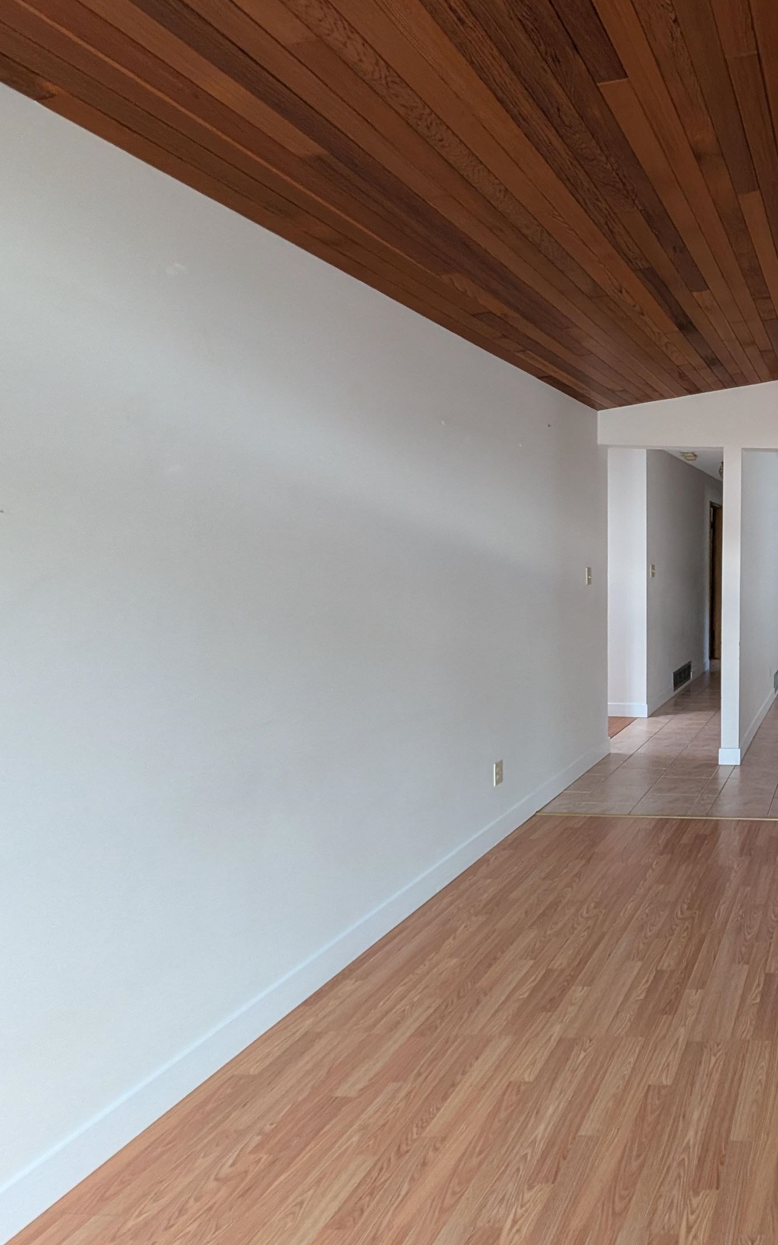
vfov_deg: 88.0
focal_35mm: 19
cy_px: 603
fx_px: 644
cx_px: 852
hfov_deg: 46.3
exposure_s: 1/37
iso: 128
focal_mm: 1.95
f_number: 2.2
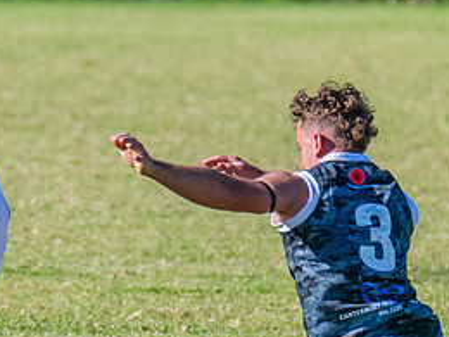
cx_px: -219
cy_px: 155
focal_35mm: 1997
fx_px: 25903
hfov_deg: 1.0
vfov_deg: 0.7
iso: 1600
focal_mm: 600
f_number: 10
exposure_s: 1/1600
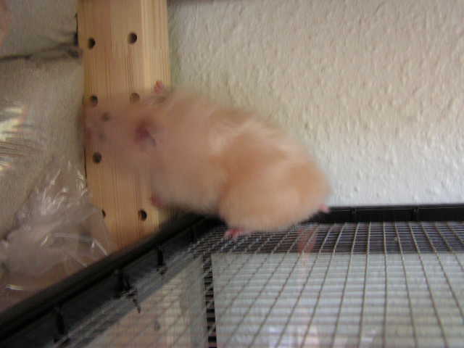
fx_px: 483
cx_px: 232
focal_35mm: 36
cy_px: 174
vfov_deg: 39.7
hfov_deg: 51.4
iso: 200
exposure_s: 1/2
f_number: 3.2
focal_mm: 6
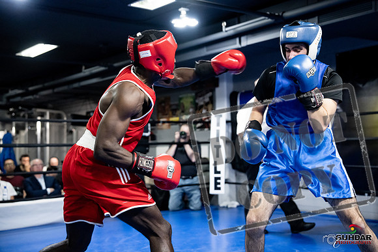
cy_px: 126
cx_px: 189
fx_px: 515
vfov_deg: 27.5
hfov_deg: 40.3
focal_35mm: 49
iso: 8000
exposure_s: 1/1000
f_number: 2.8
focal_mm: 49
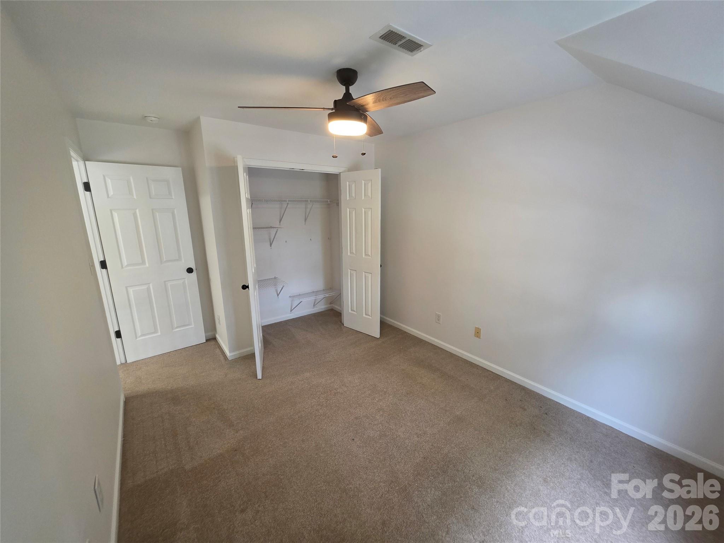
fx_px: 272
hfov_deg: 106.2
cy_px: 272
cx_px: 362
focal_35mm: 13
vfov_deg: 89.9
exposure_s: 1/120
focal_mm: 2.2
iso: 250
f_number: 1.9
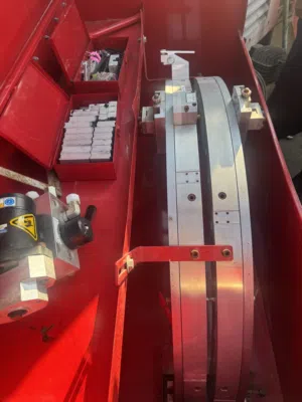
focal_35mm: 24
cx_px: 151
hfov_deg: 56.8
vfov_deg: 71.6
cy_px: 201
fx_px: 279
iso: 80
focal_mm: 6.76
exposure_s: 1/484
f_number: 1.78
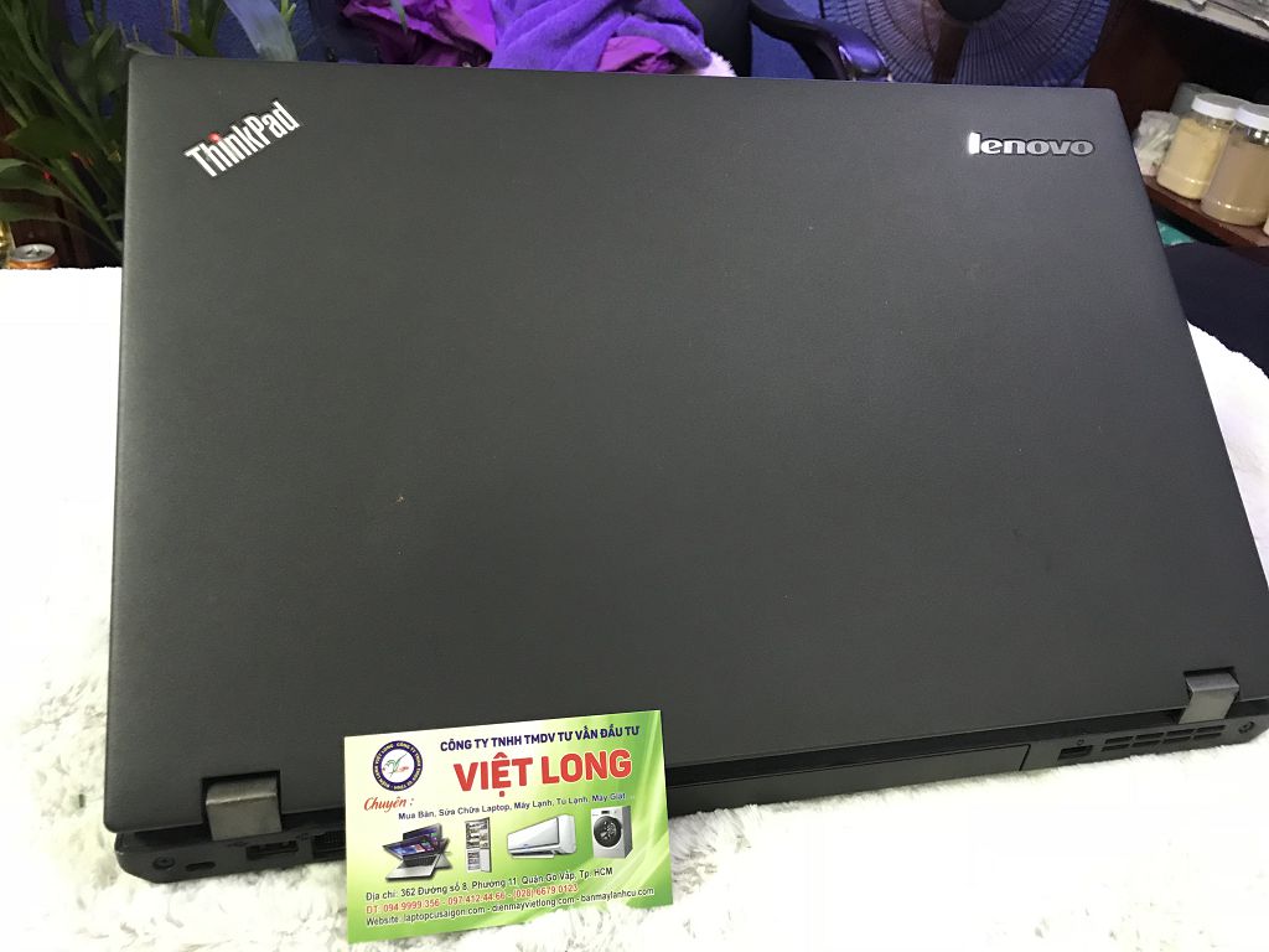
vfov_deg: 49.7
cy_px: 476
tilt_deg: -35.2
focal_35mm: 28
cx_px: 634
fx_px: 1026
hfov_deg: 63.4
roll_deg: -4.7
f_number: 1.8
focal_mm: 3.99
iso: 100
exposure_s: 1/10
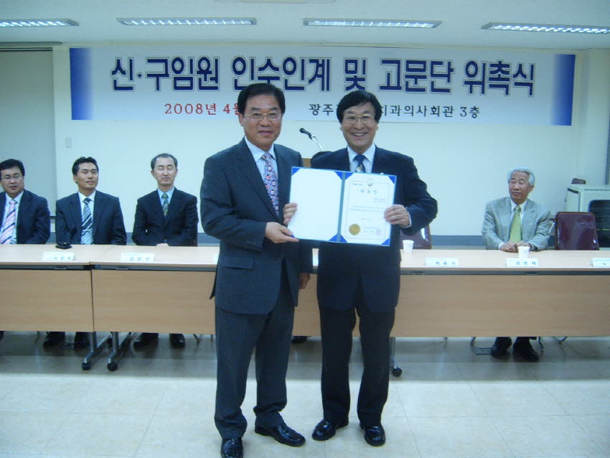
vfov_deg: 38.7
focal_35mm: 37
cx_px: 305
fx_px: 652
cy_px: 229
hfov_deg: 50.1
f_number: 2.9
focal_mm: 6.2
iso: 141
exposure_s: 1/15
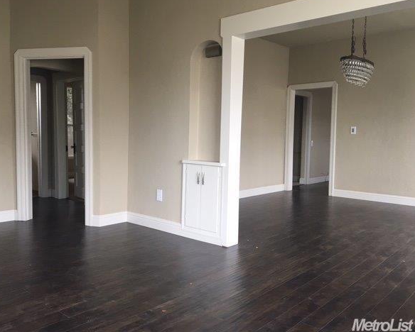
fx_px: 381
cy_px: 162
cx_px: 195
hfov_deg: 57.1
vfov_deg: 47.2
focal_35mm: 31
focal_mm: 4.15
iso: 50
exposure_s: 1/30
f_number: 2.2
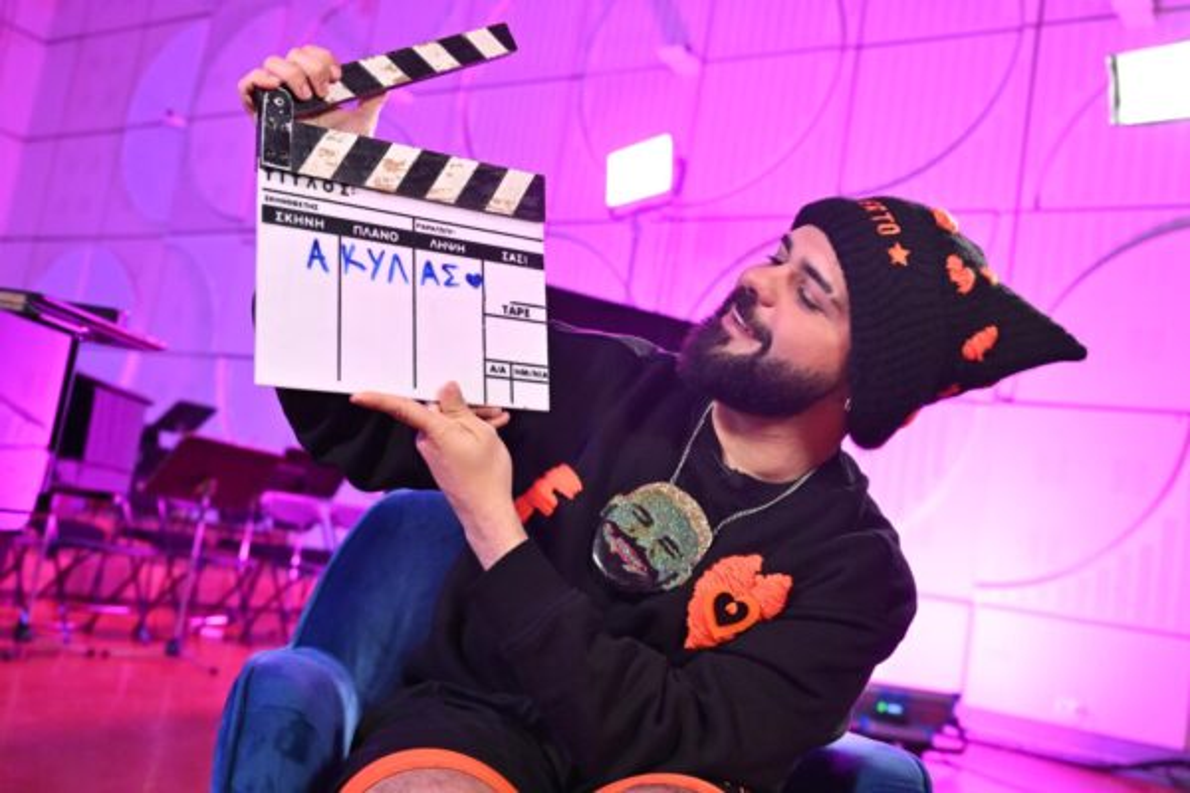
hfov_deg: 53.1
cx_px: 595
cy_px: 396
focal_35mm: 36
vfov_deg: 36.9
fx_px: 1190
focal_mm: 24
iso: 2000
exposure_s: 1/200
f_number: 2.8
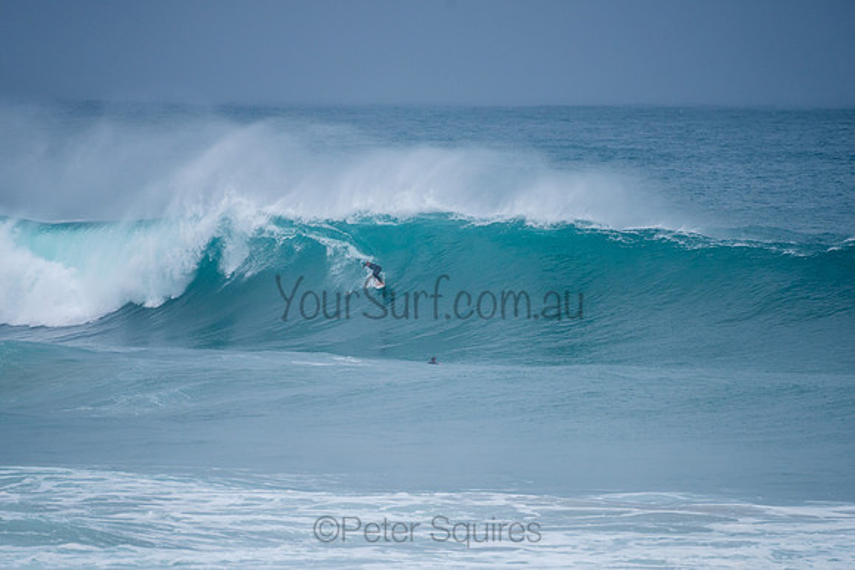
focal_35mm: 613
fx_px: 14567
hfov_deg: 3.4
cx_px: 410
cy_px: 264
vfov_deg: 2.2
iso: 180
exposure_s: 1/1250
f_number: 5.6
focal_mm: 500
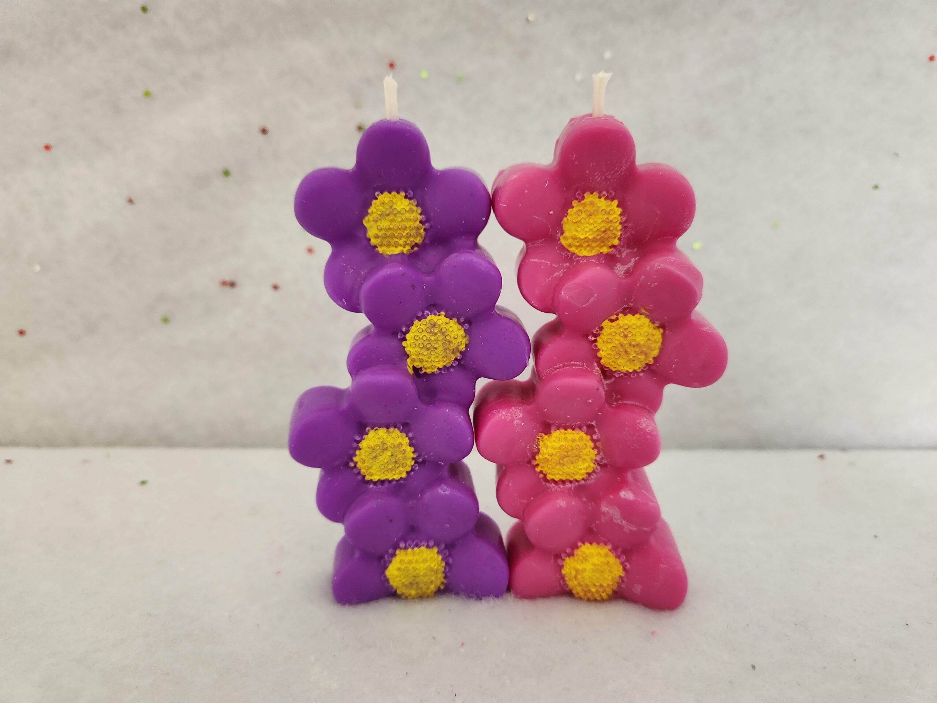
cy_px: 352
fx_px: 623
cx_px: 468
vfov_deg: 58.9
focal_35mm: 23
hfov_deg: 73.9
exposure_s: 1/120
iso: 400
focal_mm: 5.4
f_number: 1.8
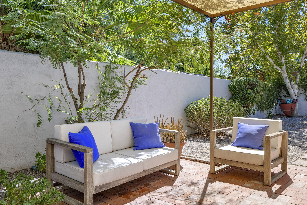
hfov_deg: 63.6
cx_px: 167
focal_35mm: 29
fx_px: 247
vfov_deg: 44.9
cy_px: 99
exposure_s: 1/160
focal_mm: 24
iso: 100
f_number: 9
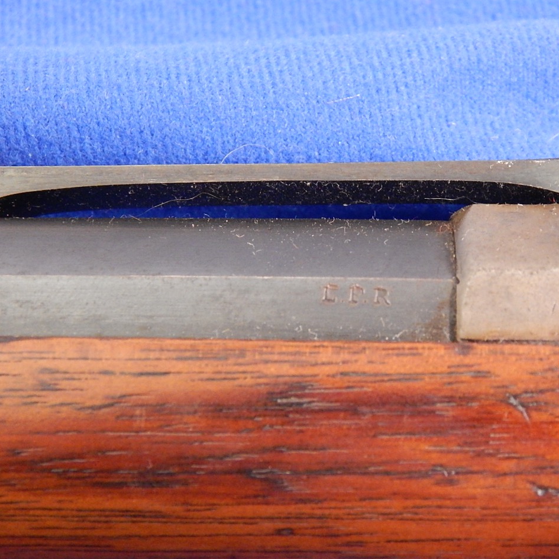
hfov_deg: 23.6
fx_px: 1334
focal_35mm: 73
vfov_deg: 23.7
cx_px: 369
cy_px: 283
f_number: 4
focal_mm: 10.9
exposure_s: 1/8
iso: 800
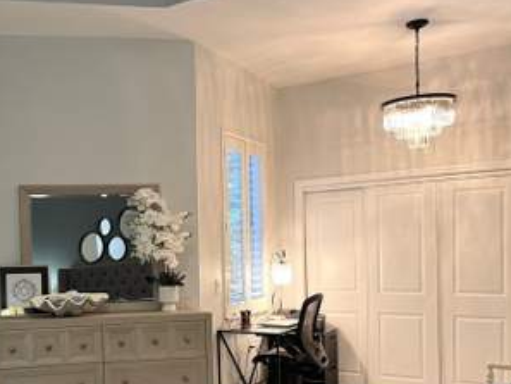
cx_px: 120
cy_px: 272
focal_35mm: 42
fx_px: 620
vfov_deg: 33.9
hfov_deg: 43.2
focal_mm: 5.7
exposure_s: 1/60
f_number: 1.5
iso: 160
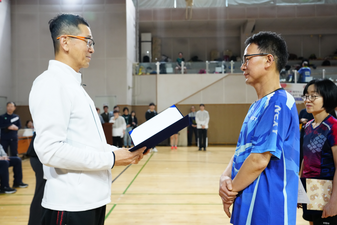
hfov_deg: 58.7
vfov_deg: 41.1
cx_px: 168
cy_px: 112
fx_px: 300
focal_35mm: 32
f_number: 4.5
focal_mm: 32
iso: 3200
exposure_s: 1/250
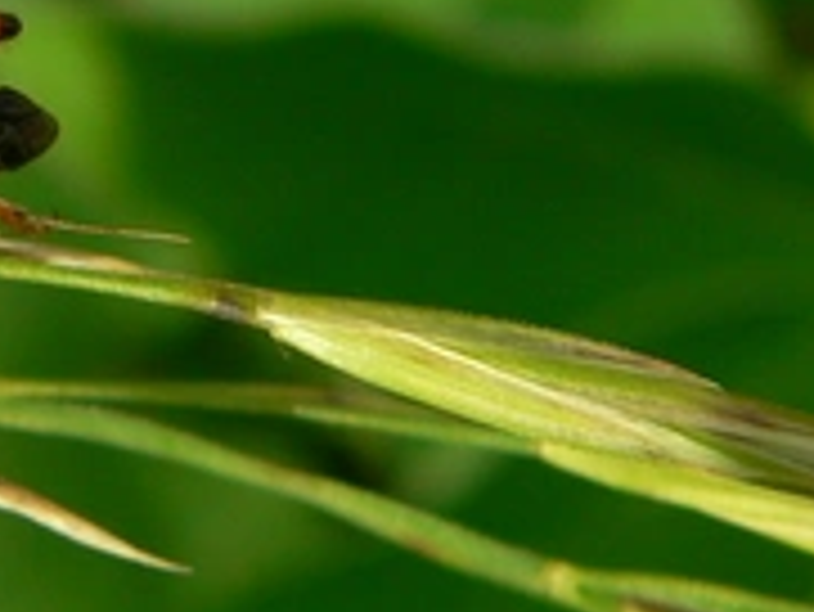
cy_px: 126
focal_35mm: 127
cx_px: -193
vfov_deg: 11.6
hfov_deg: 14.9
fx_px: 2988
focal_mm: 6
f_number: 3.7
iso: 80
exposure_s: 1/200
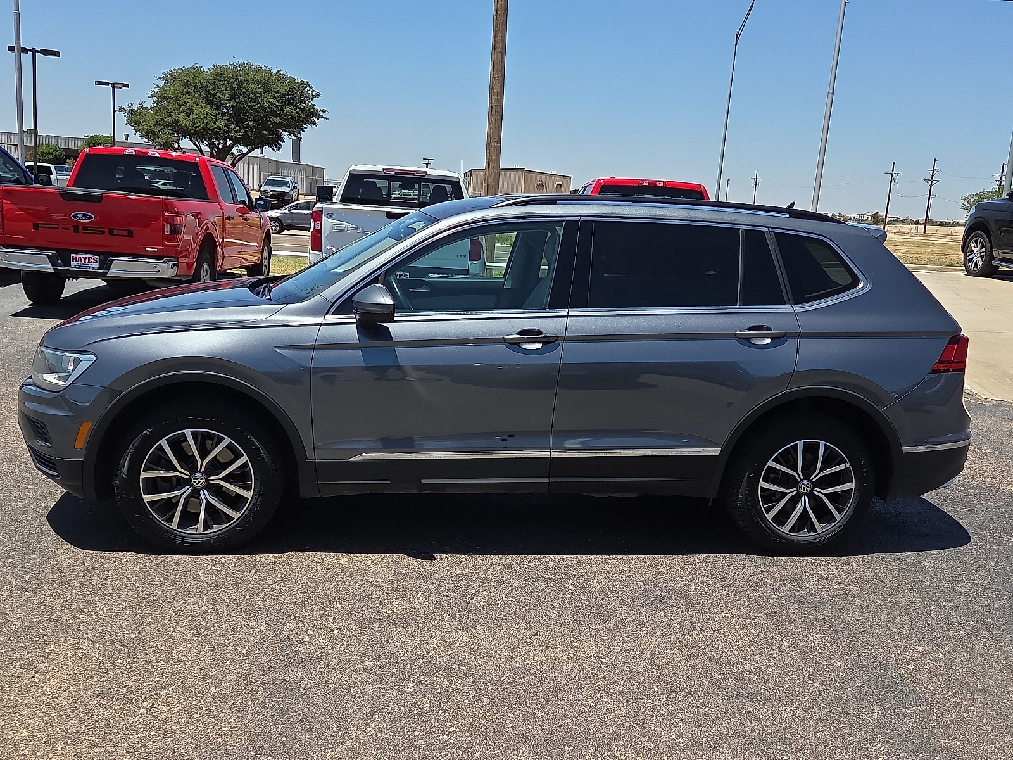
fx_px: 936
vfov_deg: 44.2
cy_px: 380
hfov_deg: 56.8
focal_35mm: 32
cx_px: 506
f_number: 1.8
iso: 25
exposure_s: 1/1667
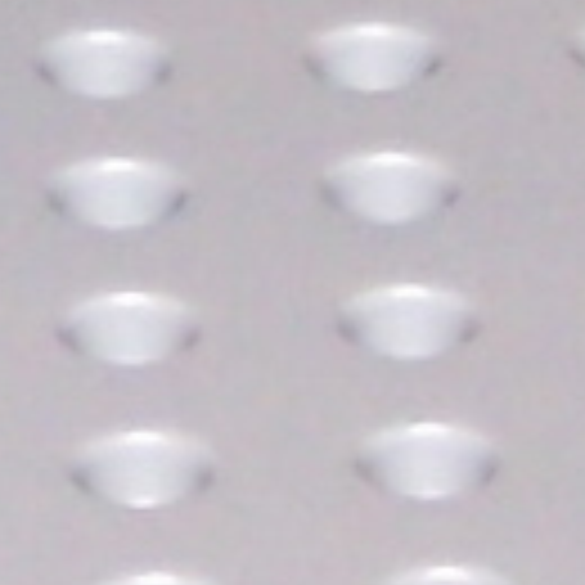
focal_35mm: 209
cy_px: -468
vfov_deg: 8.1
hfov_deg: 8.3
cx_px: 0
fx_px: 3996
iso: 140
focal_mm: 8
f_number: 3
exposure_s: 1/60
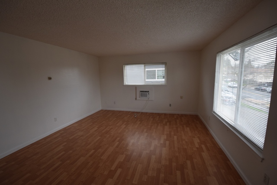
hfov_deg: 100.4
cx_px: 138
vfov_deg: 77.4
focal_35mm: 15
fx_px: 115
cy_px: 92
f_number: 5.6
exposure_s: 1/125
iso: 400
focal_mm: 10
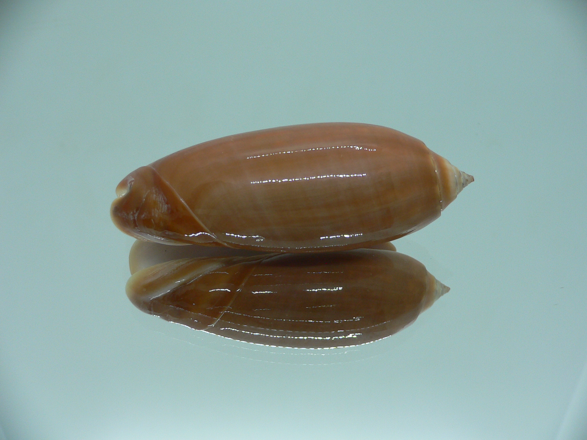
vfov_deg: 40.7
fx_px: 594
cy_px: 220
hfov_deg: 52.6
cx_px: 294
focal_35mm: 35
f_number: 2.8
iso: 80
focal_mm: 4.6
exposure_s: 1/60
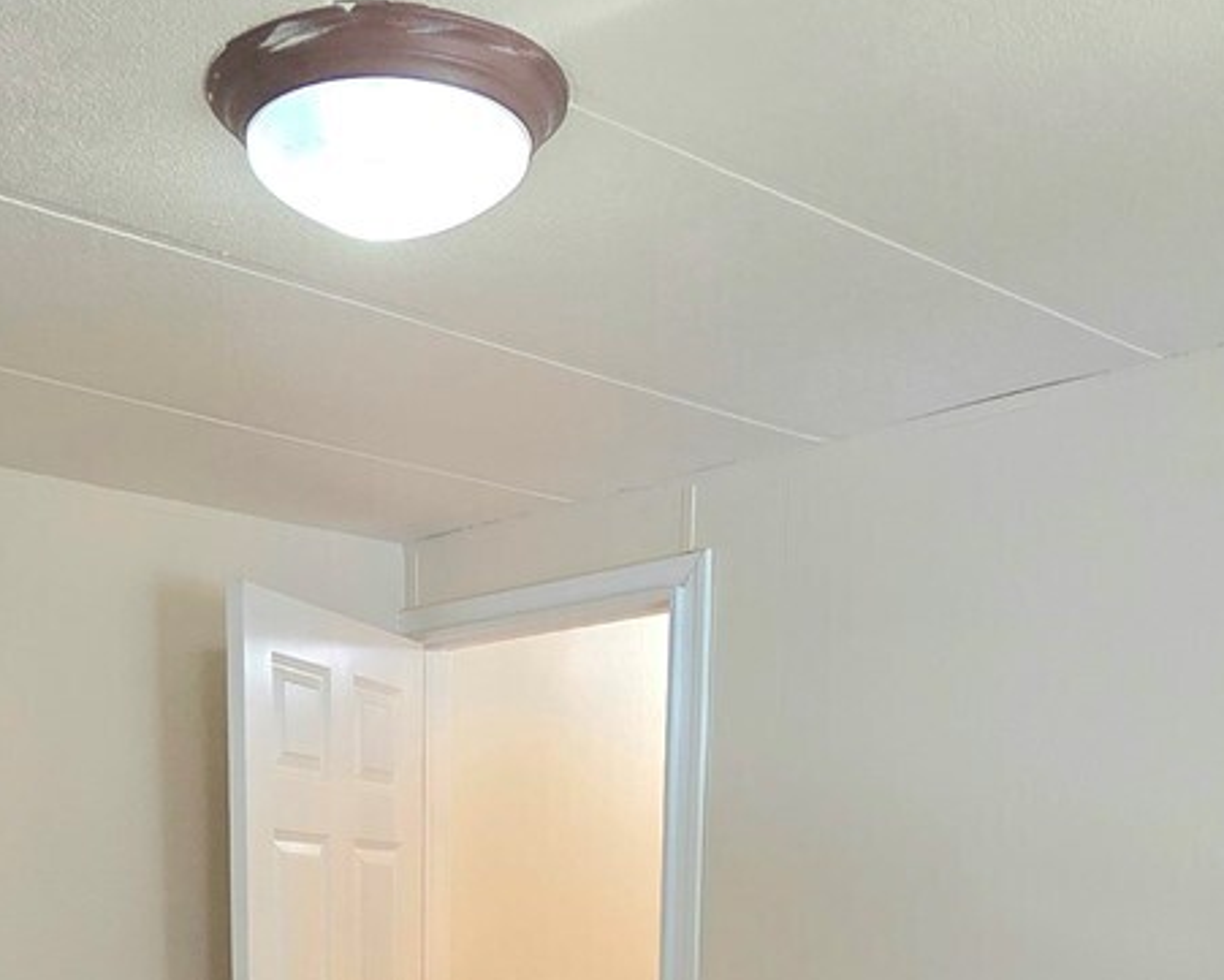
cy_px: 1238
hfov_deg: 41.0
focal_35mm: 45
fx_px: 1631
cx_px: 516
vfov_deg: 28.2
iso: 100
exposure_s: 1/60.2
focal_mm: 2.2
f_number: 2.2
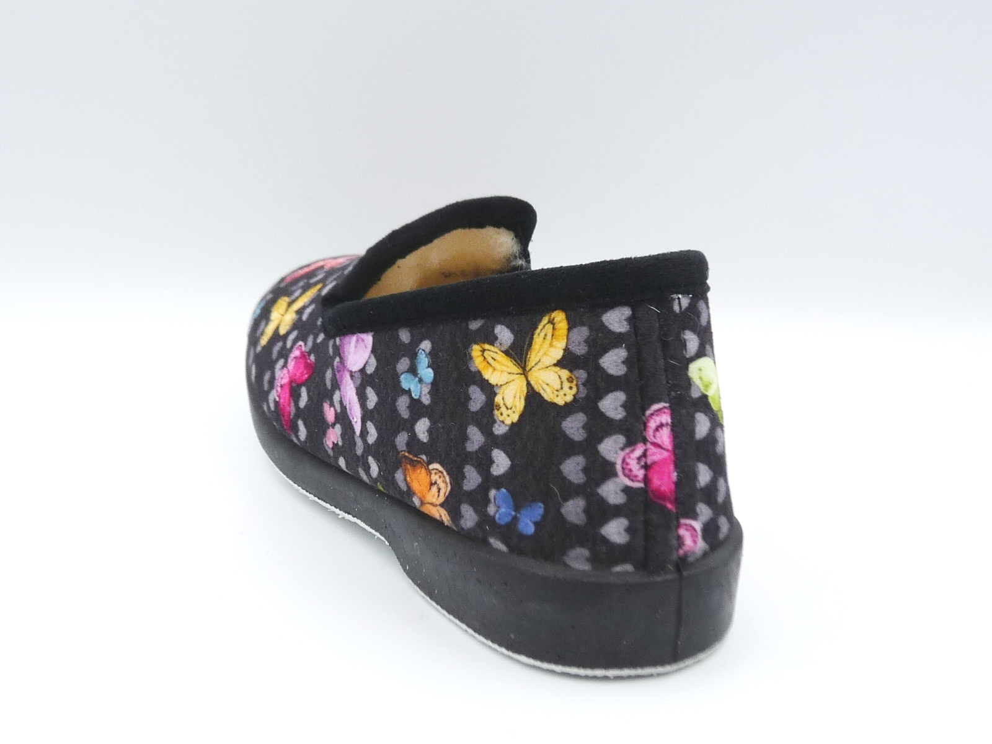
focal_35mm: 44
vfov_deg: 32.9
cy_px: 372
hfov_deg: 42.9
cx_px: 496
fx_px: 1261
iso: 100
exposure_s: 1/250
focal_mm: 4.8
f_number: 4
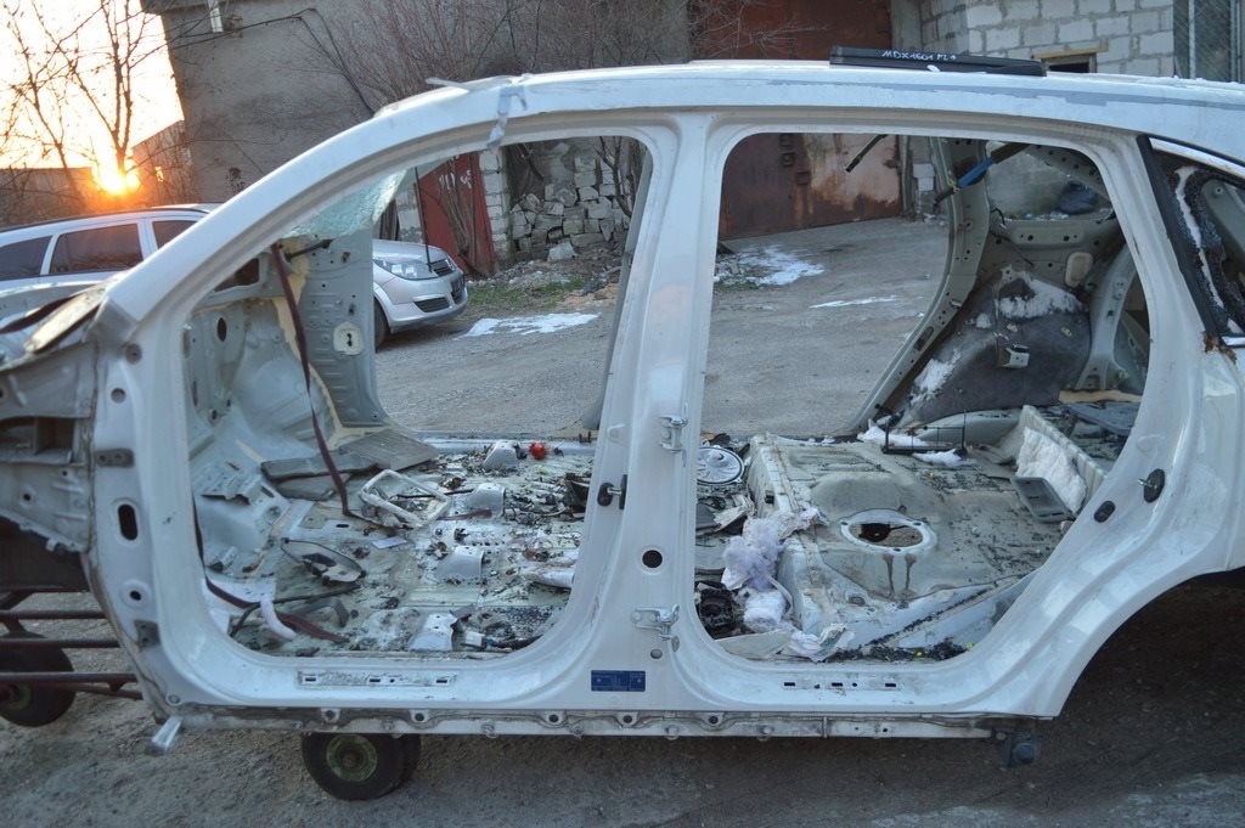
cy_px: 414
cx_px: 622
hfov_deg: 59.5
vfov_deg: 41.6
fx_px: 1088
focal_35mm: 32
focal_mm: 21
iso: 400
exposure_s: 1/125
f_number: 3.8
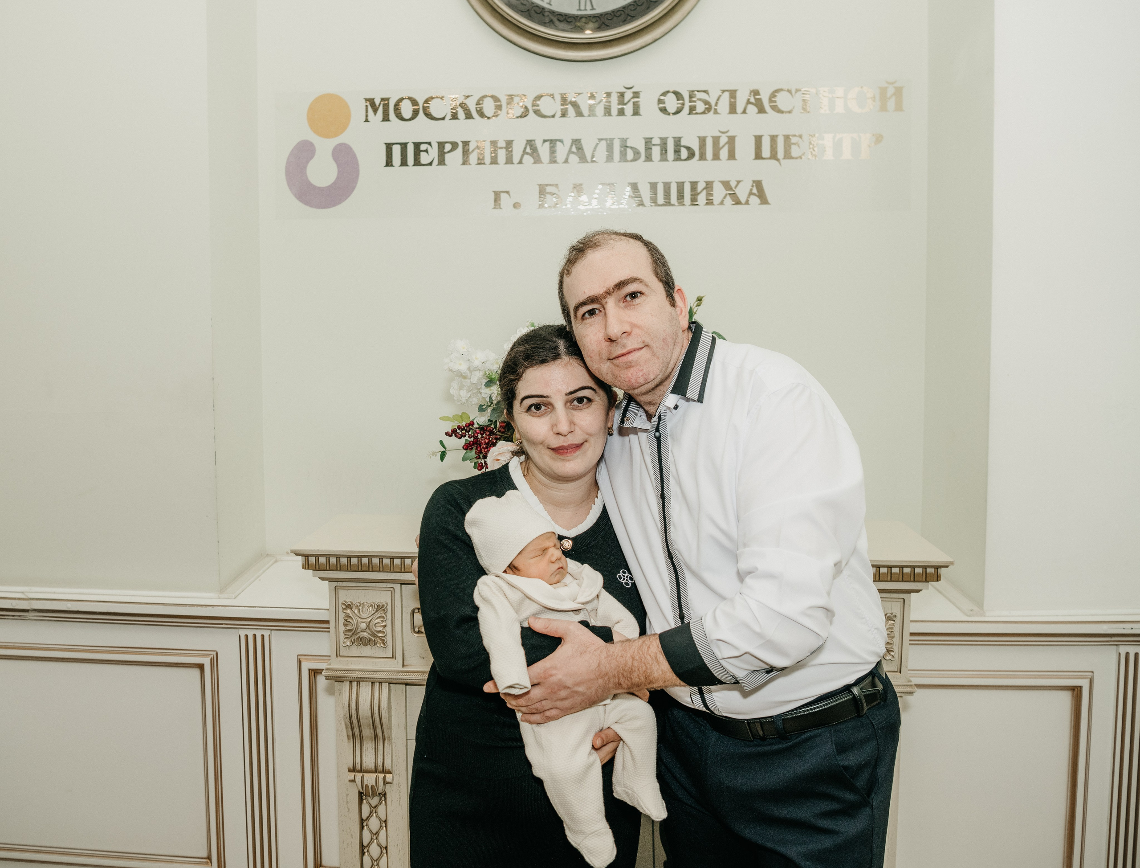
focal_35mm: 32
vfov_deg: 44.2
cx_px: 494
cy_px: 401
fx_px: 1067
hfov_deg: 56.0
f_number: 4.5
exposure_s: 1/160
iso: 320
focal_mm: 26
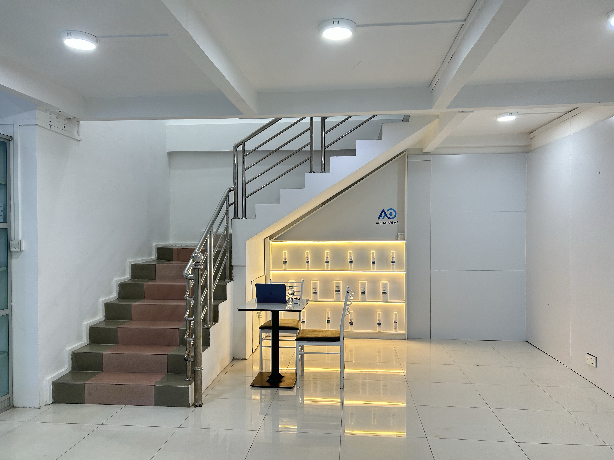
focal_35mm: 26
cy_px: 230
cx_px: 307
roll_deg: -0.5
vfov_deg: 53.1
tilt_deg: -0.8
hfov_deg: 67.3
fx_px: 461
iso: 64
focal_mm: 5.7
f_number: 1.5
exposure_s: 1/100
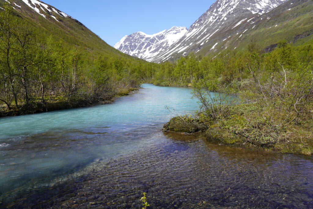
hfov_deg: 73.7
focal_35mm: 24
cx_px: 156
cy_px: 104
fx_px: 209
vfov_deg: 53.1
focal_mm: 16
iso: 100
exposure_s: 1/640
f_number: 5
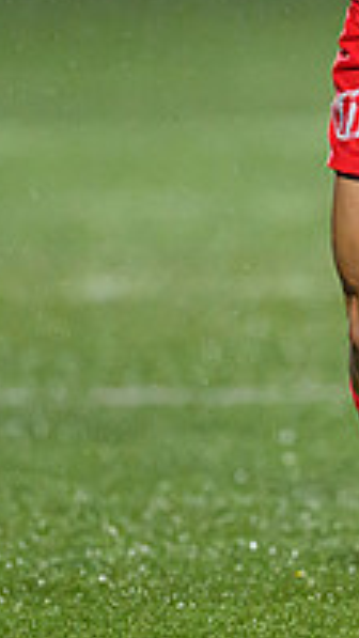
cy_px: 96
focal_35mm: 1787
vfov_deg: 1.2
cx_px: 665
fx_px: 30229
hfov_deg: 0.7
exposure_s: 1/2500
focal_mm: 400
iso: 5000
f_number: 3.2
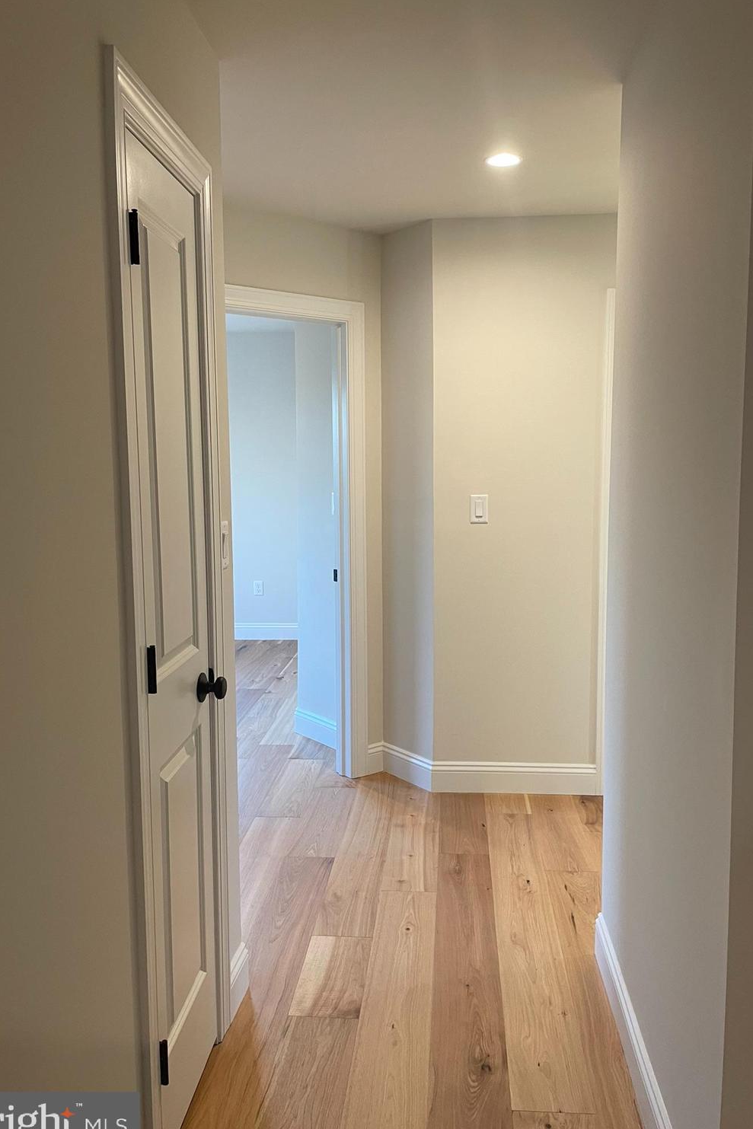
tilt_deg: -5.7
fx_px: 878
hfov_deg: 46.4
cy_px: 569
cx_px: 388
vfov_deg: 65.5
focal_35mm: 28
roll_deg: +0.6
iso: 100
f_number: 1.6
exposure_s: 1/60
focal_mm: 4.2
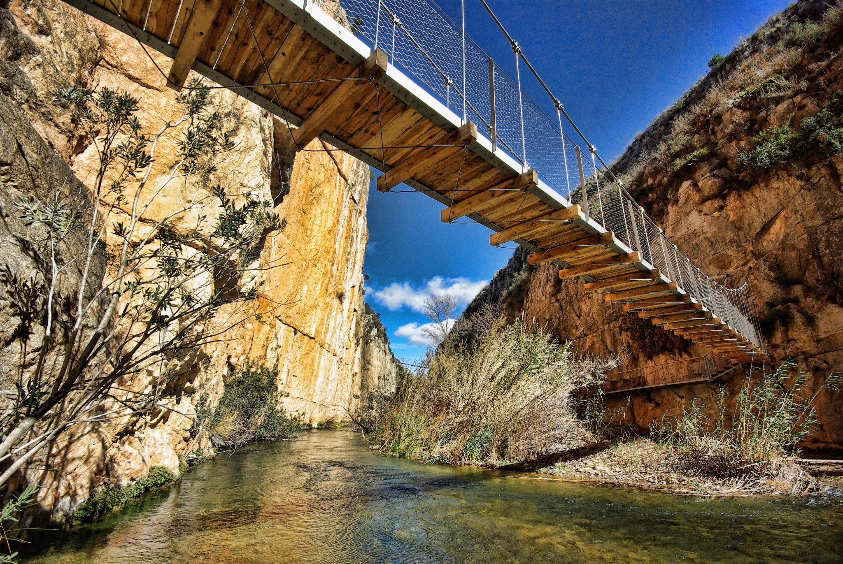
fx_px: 352
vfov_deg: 77.5
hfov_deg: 100.3
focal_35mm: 15
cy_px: 282
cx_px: 422
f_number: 8
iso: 400
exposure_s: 1/750
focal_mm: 10
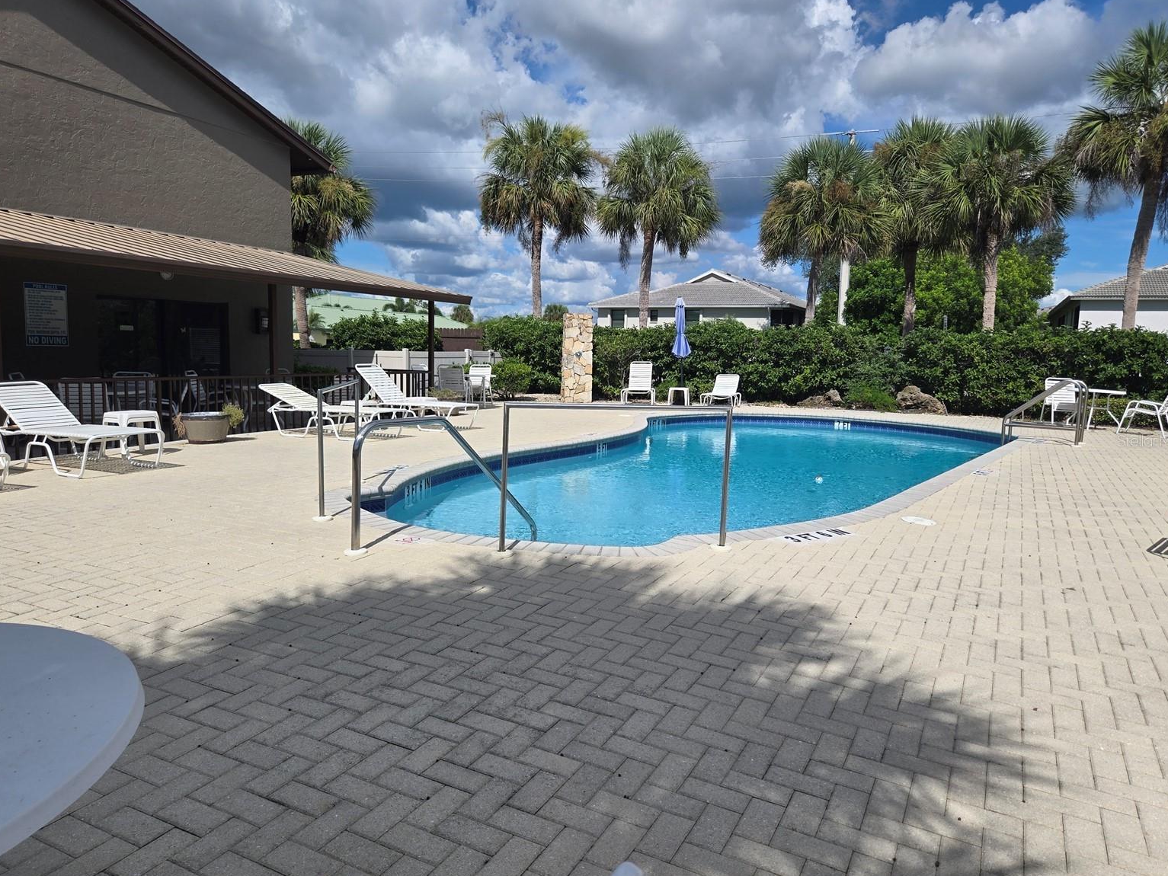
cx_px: 580
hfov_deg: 71.6
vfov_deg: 56.8
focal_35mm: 24
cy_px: 440
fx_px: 810
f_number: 1.8
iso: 25
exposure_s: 1/3550
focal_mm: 5.4
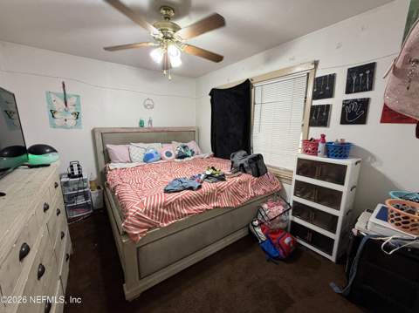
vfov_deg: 85.6
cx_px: 210
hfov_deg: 102.1
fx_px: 169
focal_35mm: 14
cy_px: 156
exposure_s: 1/60
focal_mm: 2.22
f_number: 2.2
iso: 400
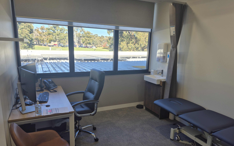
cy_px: 80
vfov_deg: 49.2
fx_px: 159
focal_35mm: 25
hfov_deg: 72.5
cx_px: 119
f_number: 1.8
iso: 25
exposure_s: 1/109
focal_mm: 5.4
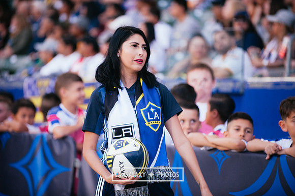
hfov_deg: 12.1
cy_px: 98
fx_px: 1392
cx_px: 148
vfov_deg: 8.1
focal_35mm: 170
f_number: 2.8
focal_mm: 170
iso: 1600
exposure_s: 1/800
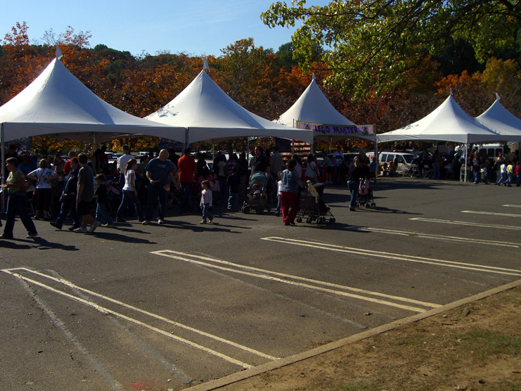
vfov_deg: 35.1
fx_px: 617
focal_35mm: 41
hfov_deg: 45.8
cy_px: 188
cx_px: 252
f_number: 8
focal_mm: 7.9
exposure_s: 1/320
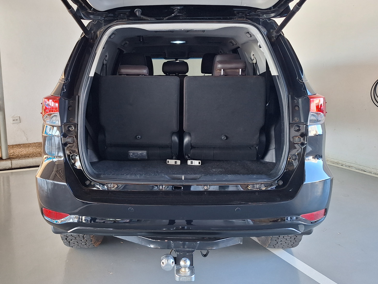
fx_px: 328
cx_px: 165
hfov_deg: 59.8
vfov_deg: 46.6
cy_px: 118
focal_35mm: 30
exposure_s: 1/120
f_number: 1.8
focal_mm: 5.54
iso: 80
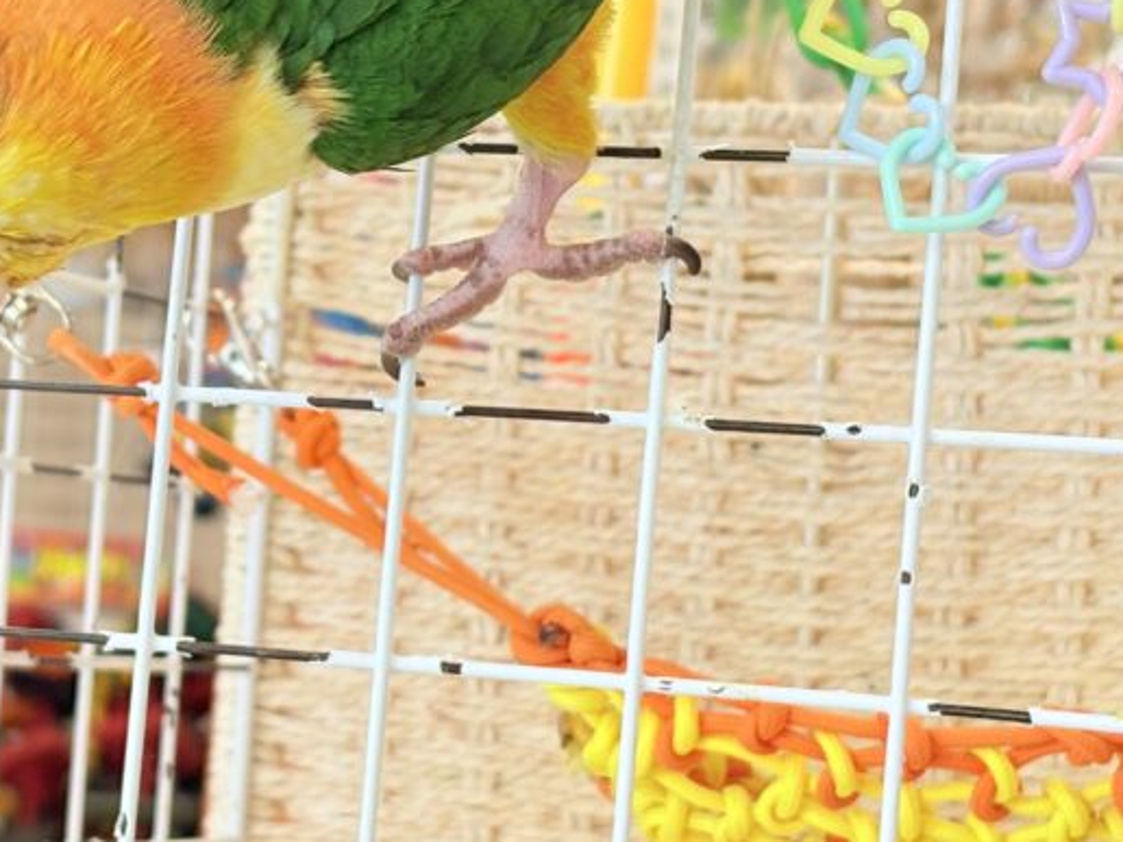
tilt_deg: +6.0
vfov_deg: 12.2
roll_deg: -3.5
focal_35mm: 121
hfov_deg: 16.3
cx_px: 420
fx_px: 3925
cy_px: 307
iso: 50
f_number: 1.6
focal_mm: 5.96
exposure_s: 1/100
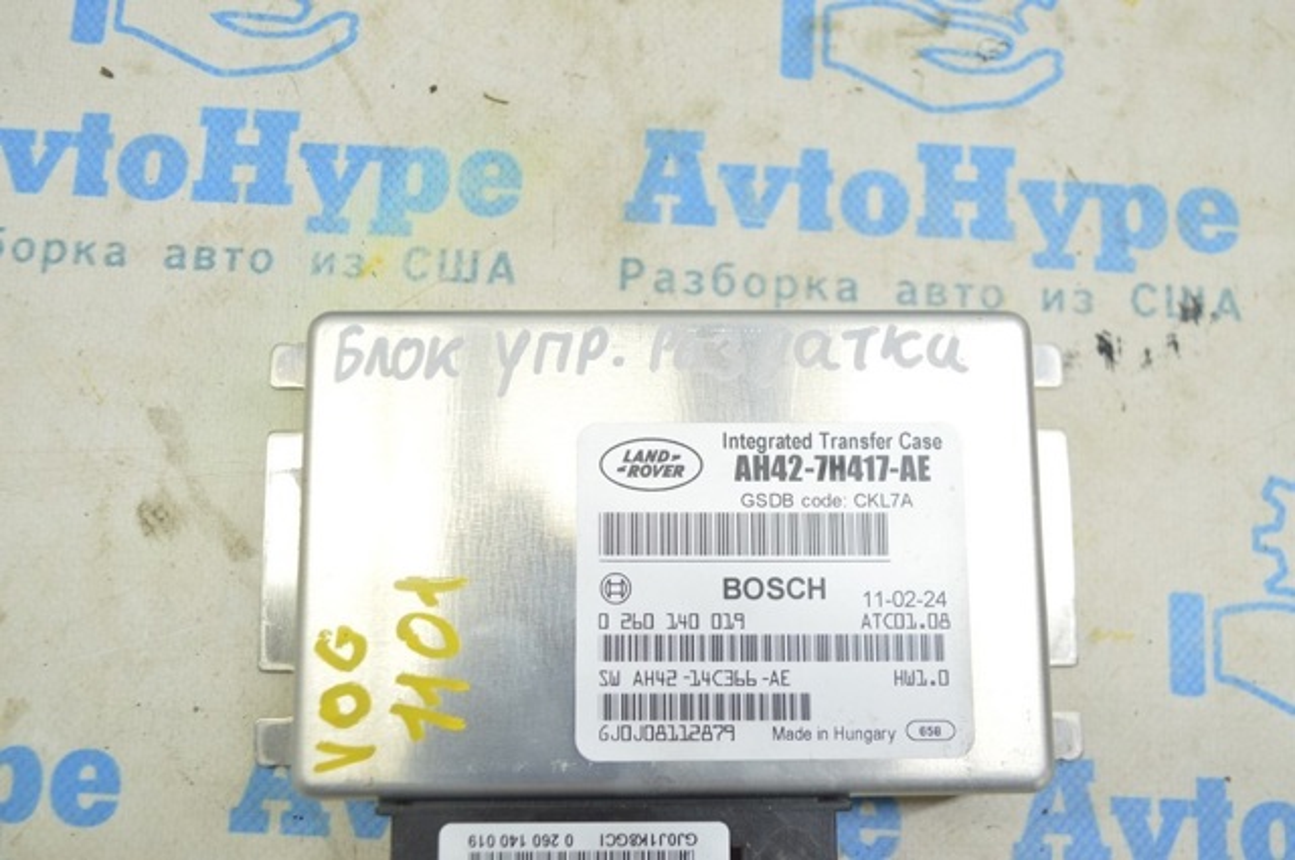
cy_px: 430
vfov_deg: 34.1
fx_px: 1401
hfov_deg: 49.6
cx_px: 648
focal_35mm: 39
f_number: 5.6
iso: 400
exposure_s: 1/20
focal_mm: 26
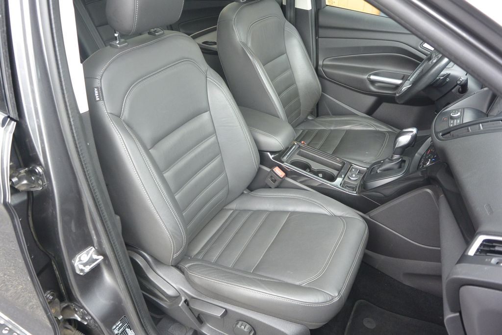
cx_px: 251
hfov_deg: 67.4
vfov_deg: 47.9
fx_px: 377
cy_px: 168
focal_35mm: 27
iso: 450
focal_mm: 10
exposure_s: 1/60
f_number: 3.5
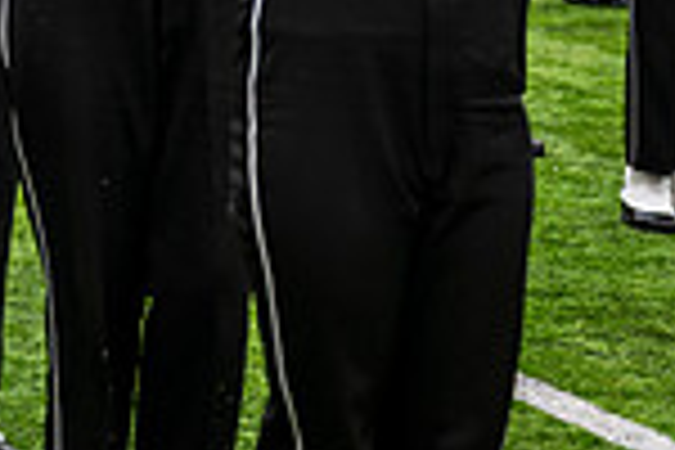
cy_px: -394
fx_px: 5081
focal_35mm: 271
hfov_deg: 7.6
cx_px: -76
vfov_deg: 5.0
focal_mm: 70
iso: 100
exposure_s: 1/500
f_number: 2.8
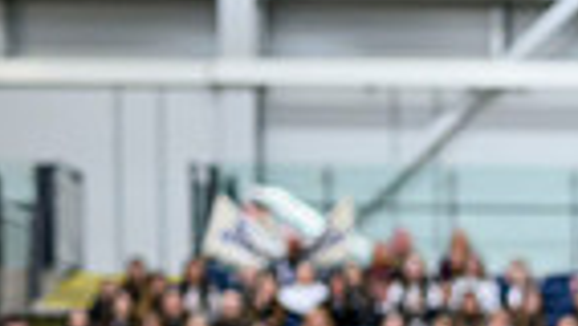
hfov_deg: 11.6
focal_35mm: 161
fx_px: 2468
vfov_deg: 7.2
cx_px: 1270
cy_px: 679
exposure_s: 1/400
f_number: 3.5
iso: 4000
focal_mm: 35
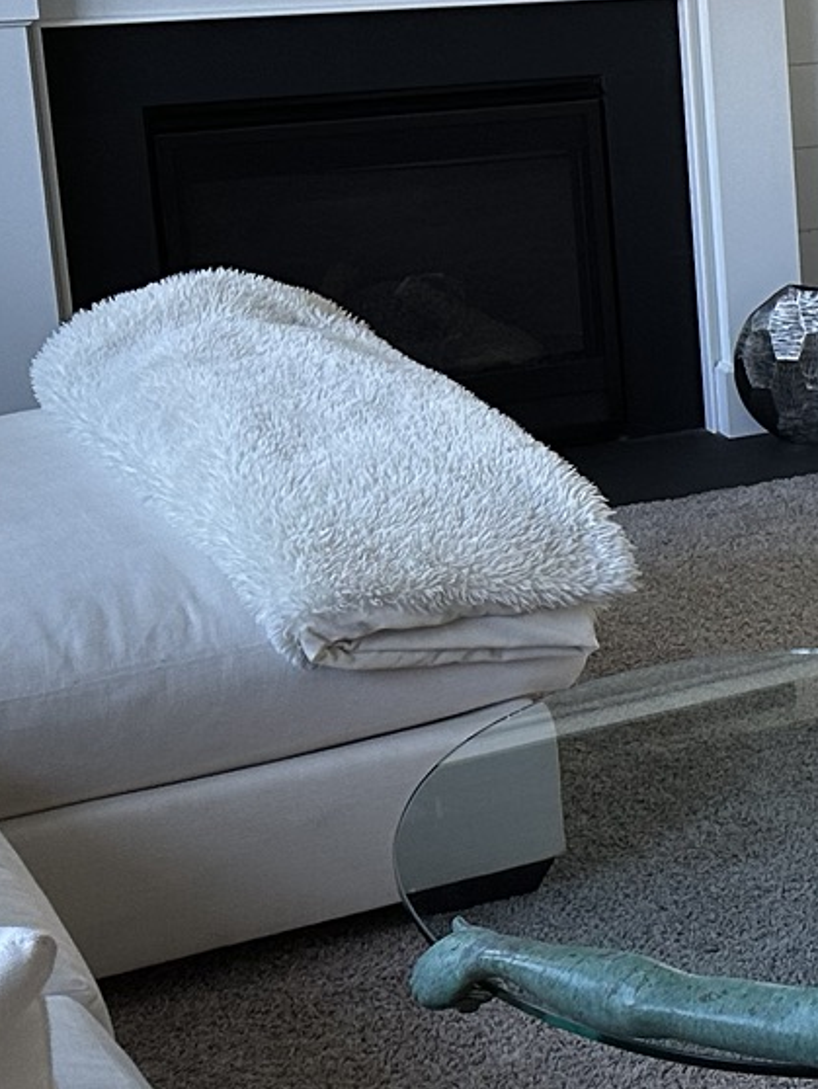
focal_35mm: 86
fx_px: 2708
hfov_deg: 13.5
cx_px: 1837
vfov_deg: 22.6
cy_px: 308
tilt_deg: -10.9
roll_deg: -1.1
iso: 160
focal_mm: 6.86
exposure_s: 1/121
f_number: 1.78
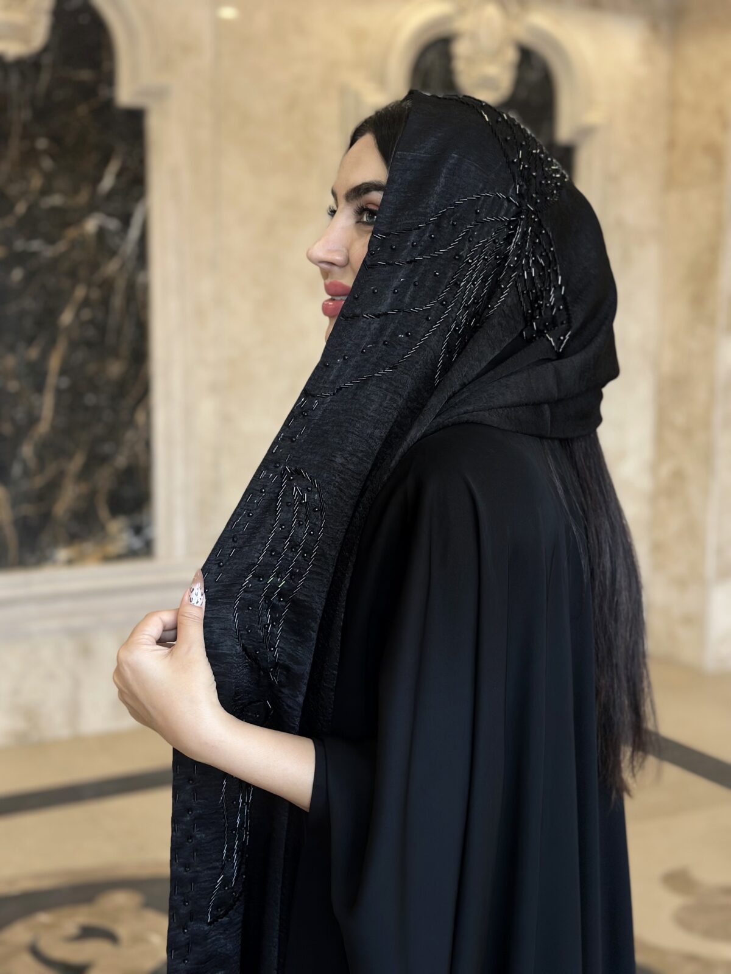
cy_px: 487
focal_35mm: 48
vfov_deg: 39.7
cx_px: 366
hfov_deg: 30.3
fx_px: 1352
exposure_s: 1/100
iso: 125
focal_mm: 6.86
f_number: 1.78
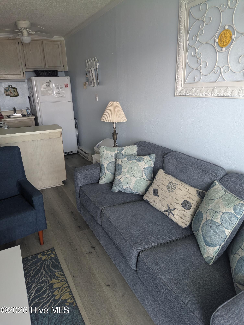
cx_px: 122
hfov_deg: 56.9
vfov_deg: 71.5
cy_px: 162
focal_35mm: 24
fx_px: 225
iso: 137
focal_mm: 6.81
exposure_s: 1/53.5
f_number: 1.85
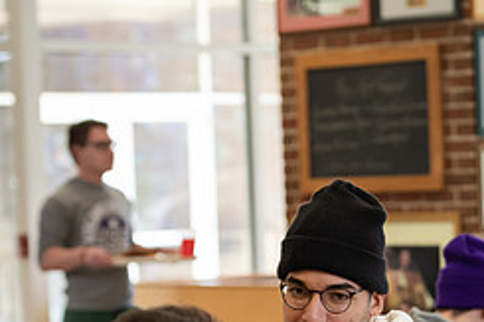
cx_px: 458
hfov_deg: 10.0
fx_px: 2741
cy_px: 376
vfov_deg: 6.7
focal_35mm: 204
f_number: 3.5
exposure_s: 1/200
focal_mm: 86
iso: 1000
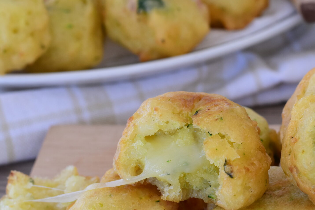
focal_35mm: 134
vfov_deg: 10.2
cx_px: 268
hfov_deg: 15.2
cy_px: 164
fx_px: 1172
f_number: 8
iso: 500
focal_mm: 50
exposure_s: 1/5
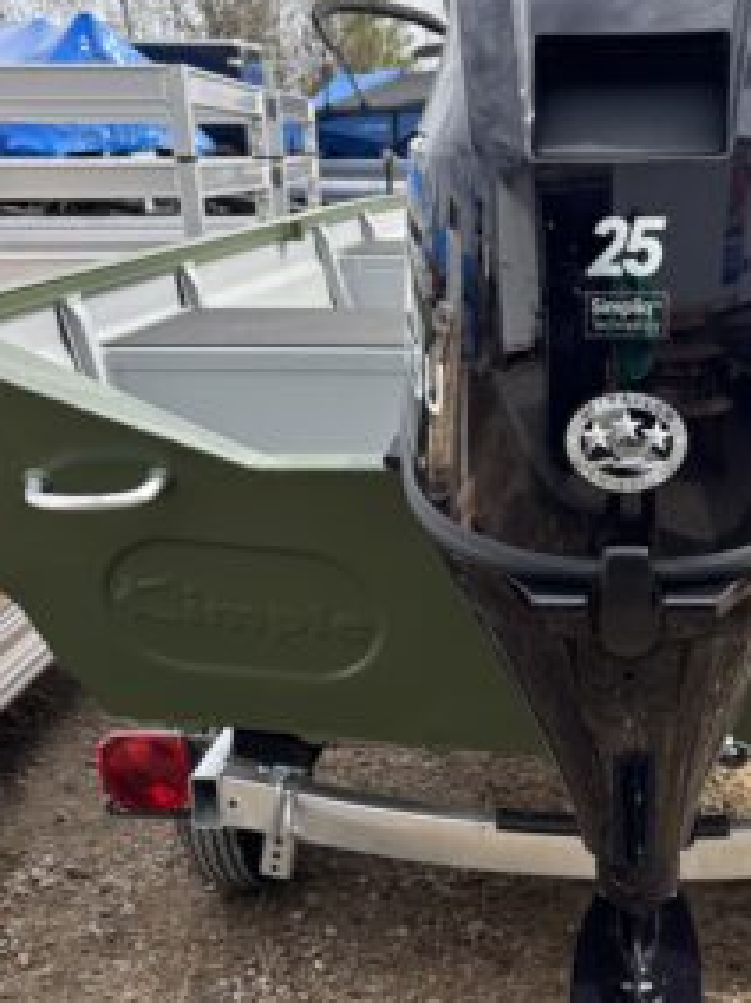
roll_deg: -0.7
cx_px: 576
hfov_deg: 30.9
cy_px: 663
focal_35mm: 46
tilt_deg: -22.3
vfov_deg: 40.8
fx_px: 1332
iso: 50
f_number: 1.6
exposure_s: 1/799
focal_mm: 5.96
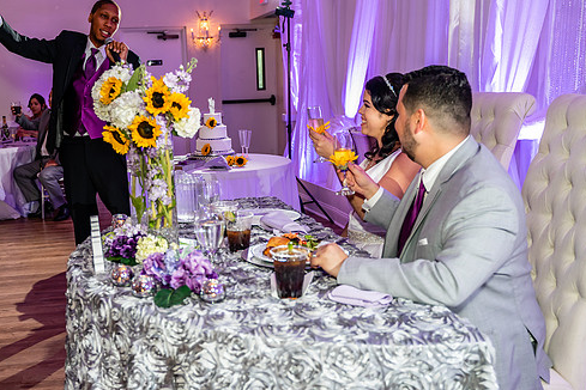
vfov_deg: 32.6
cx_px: 215
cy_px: 228
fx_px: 667
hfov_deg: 46.9
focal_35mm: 41
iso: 800
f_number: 3.2
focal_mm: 30
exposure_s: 1/125
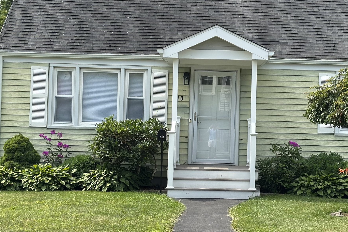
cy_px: 85
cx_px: 233
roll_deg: -1.7
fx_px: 841
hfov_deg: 23.3
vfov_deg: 15.7
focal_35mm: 87
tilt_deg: +3.0
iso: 100
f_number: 1.78
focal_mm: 6.86
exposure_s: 1/3597
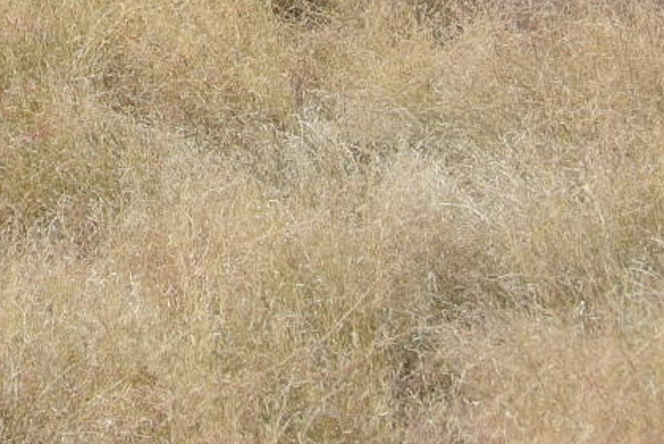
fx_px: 3839
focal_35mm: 208
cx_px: -364
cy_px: -517
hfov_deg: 9.6
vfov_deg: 6.4
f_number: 4.5
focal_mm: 16.9
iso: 100
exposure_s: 1/640
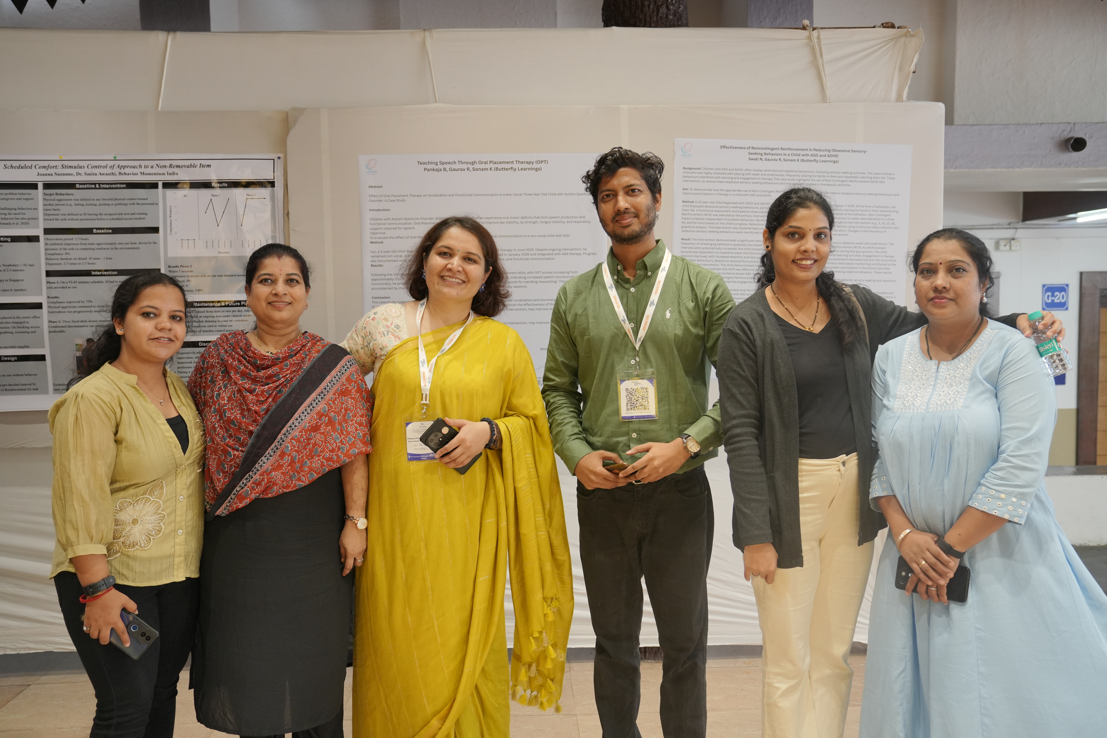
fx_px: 984
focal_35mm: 32
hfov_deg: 58.7
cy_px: 369
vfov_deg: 41.1
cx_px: 554
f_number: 4
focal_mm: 32
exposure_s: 1/160
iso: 1250
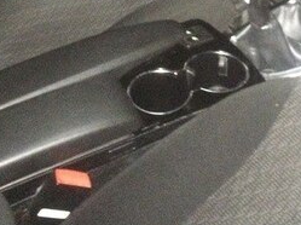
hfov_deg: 24.4
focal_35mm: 77
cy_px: -47
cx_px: 288
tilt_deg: -37.0
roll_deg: -1.5
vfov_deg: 18.1
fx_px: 669
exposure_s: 1/17
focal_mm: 4.15
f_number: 2.2
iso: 1250
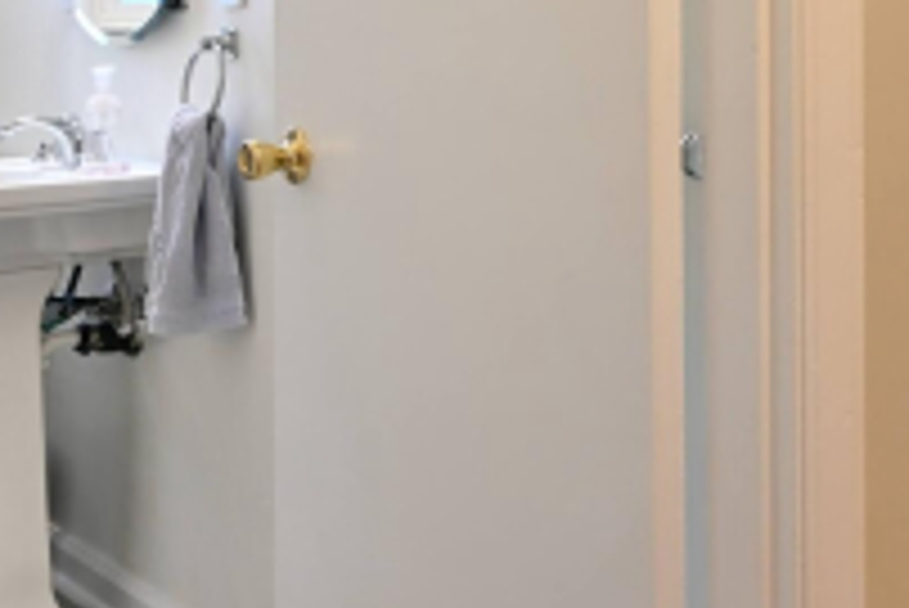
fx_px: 1314
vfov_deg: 25.1
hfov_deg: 30.8
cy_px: 41
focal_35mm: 52
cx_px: 1150
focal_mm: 14
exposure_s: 1/50
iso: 1400
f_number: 5
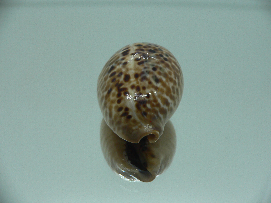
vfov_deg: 40.7
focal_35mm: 35
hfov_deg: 52.6
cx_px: 136
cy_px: 102
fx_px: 274
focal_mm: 4.6
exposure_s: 1/60
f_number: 2.8
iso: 80
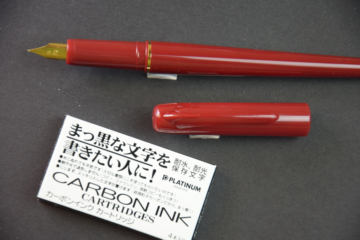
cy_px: 120
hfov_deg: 13.0
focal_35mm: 158
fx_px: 1575
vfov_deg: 8.7
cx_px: 180
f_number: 5.6
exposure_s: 1/60
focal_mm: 105
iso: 1100
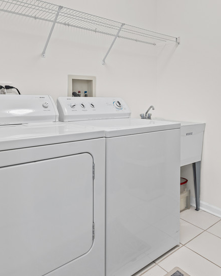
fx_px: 213
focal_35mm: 26
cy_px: 111
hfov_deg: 54.9
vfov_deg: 65.4
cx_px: 104
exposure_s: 1/4
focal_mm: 14
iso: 320
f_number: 9
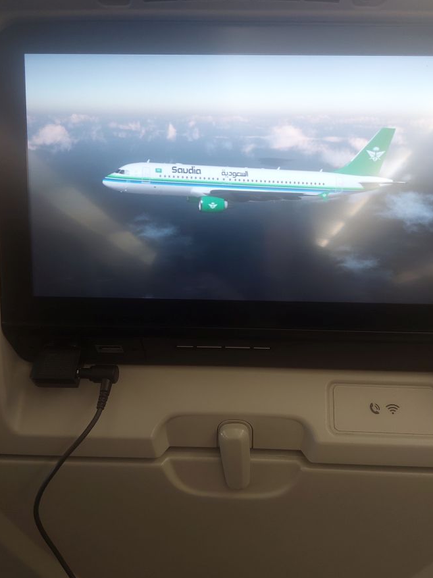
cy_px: 303
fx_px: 467
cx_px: 228
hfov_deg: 49.7
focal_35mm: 28
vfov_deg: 63.4
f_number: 1.8
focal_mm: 5.23
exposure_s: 1/50
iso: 250
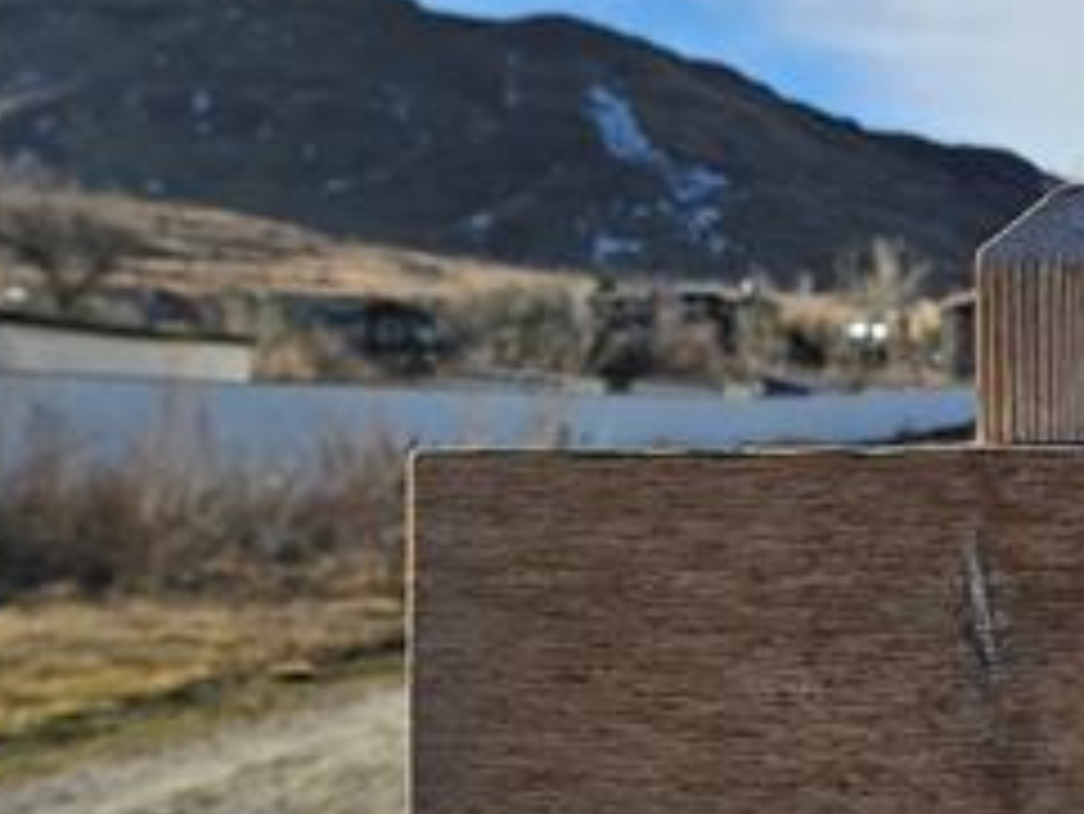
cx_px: 1012
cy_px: 576
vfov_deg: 23.9
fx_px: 1911
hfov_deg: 30.1
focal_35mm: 61
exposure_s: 1/1809
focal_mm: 5.4
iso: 25
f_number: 1.8
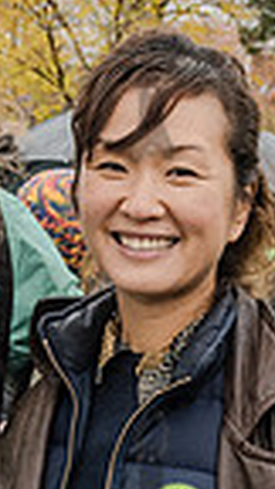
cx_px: 144
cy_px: 410
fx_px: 2048
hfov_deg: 7.7
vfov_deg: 13.5
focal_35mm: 158
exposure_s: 1/250
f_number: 5.6
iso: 500
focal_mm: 28
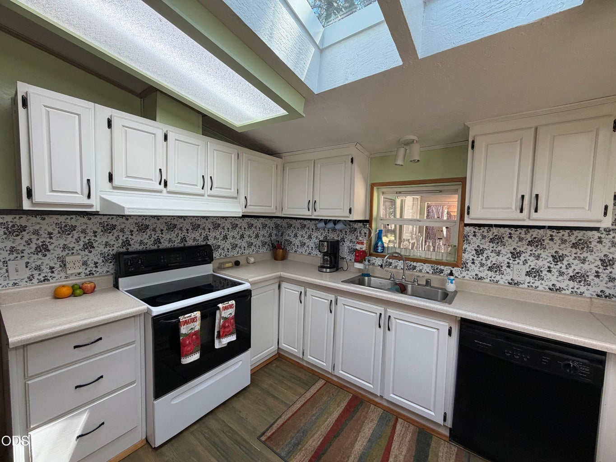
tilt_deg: -3.8
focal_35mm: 14
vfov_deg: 85.7
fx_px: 249
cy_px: 231
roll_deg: -1.1
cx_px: 308
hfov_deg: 102.1
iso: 125
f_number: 2.2
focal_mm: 2.22
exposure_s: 1/120
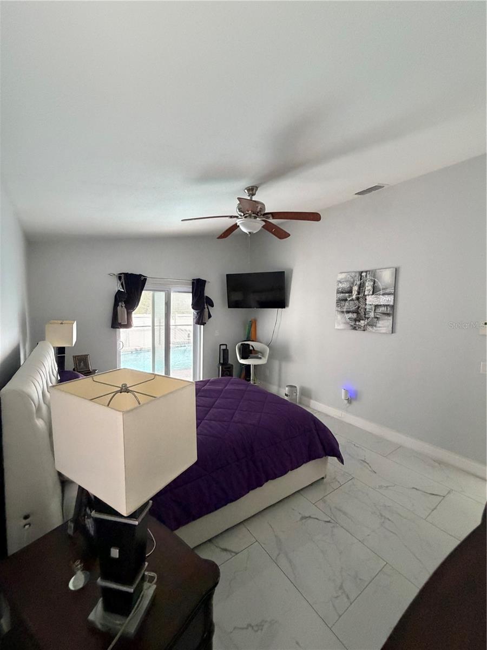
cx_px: 244
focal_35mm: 14
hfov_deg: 85.7
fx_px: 263
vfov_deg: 102.1
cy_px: 325
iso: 500
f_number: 2.2
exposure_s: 1/60
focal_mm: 2.22
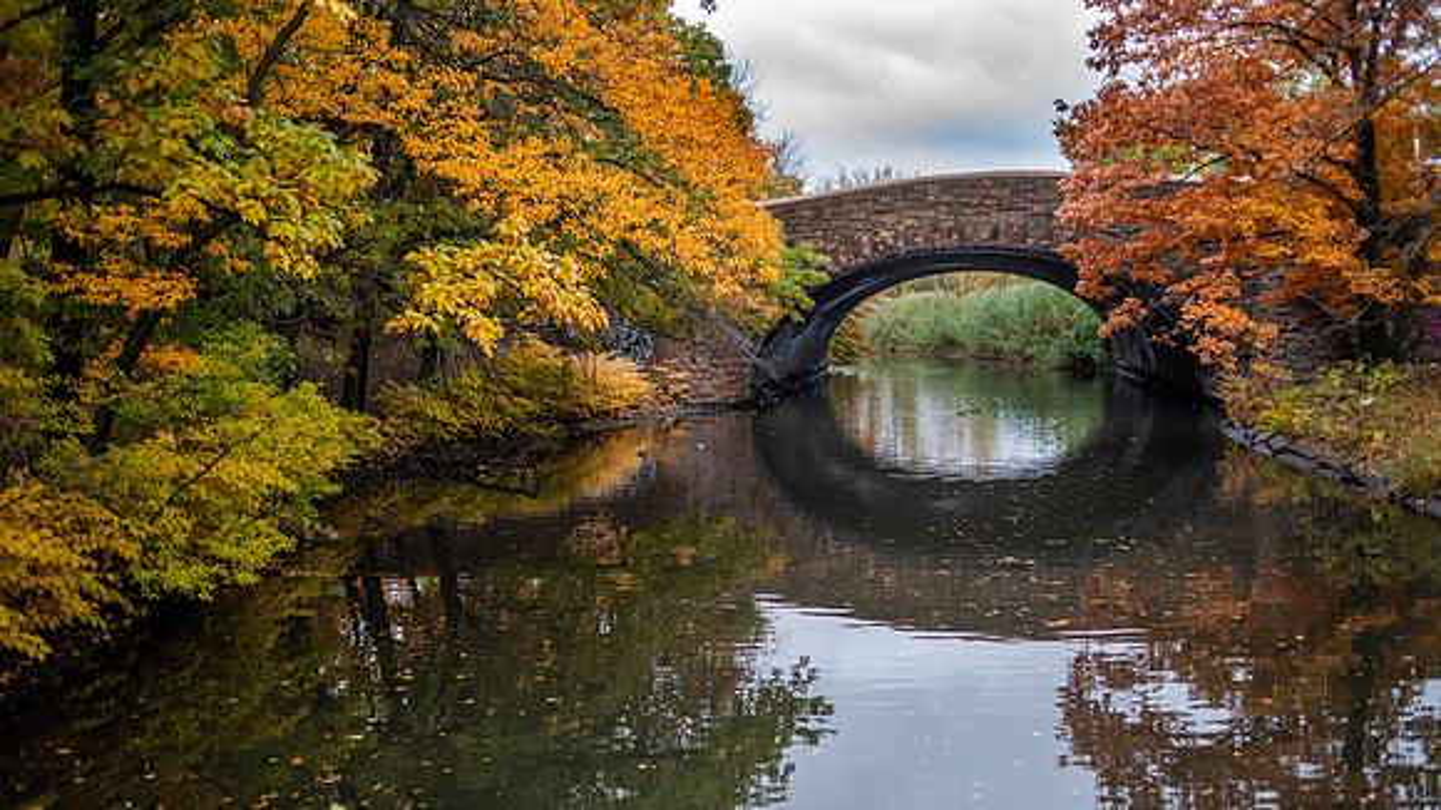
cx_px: 721
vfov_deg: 32.0
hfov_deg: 54.1
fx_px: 1411
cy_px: 460
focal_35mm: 37
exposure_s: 1/80
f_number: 2.8
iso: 1400
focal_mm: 35
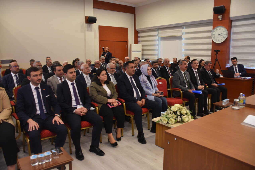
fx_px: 191
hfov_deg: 67.4
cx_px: 128
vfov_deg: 47.9
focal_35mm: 27
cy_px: 85
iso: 1000
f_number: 4
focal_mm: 18
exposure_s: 1/60
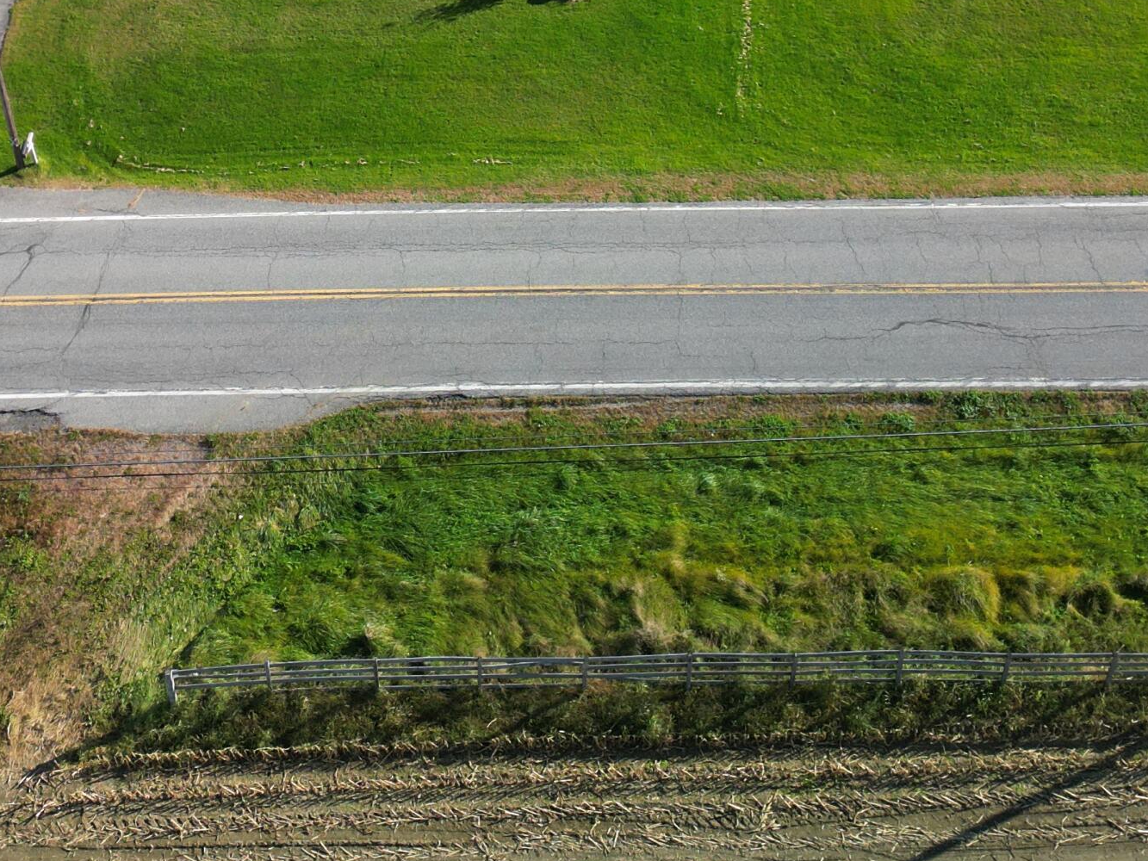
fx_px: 1791
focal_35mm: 54
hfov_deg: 35.5
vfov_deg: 25.4
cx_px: 502
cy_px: -48
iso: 100
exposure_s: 1/100
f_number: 1.7
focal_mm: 6.72
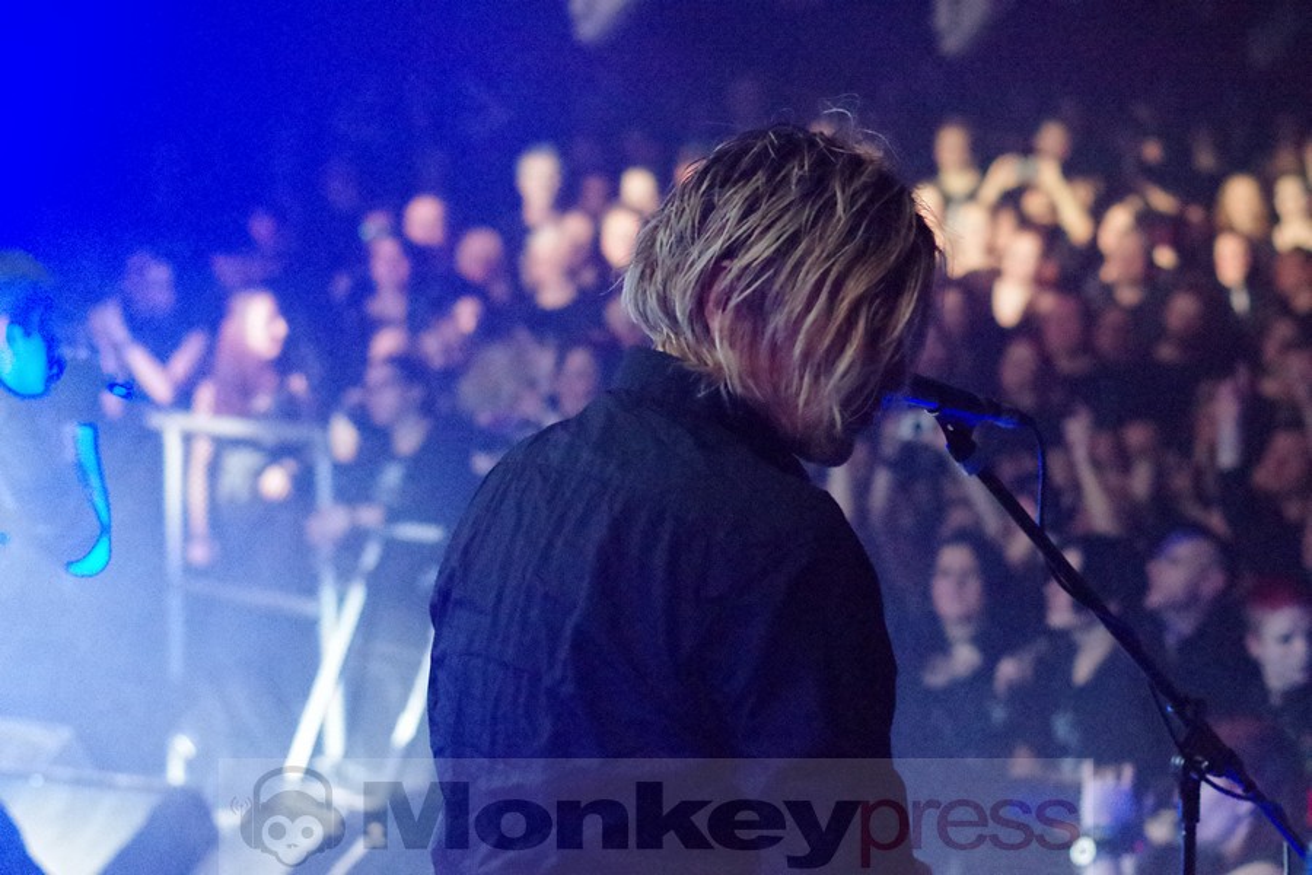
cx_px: 656
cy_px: 438
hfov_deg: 27.0
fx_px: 2733
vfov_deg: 18.2
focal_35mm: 75
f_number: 2.5
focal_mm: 50
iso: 12800
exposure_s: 1/500
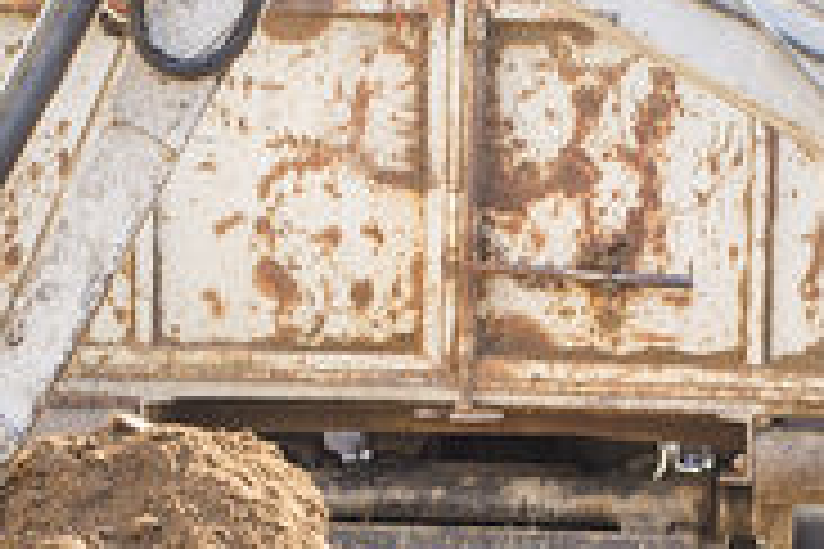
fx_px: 5287
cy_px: 677
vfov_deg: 5.9
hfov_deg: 8.9
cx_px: 574
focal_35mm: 231
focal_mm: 50
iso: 250
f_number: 6.7
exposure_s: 1/180
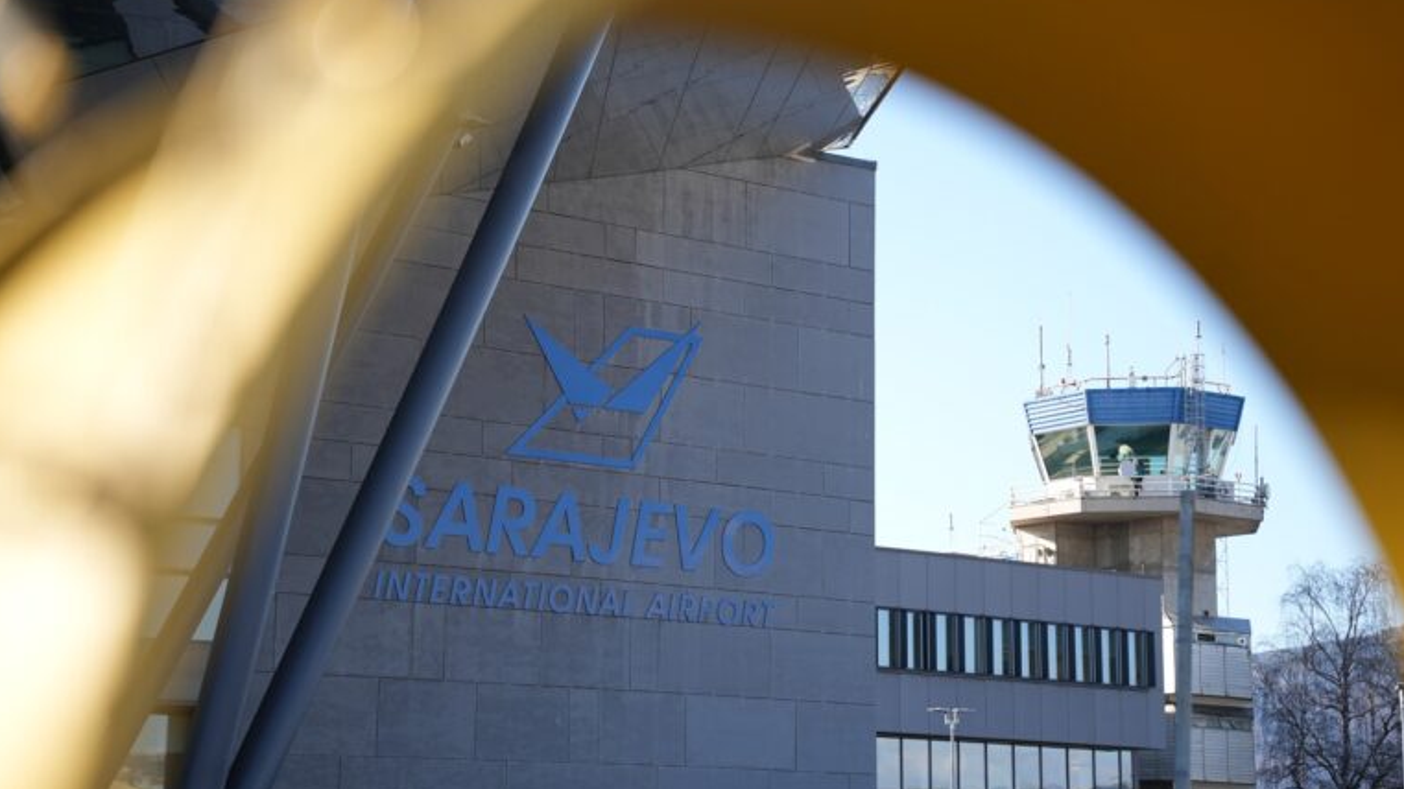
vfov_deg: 16.3
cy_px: 446
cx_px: 703
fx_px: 2755
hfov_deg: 28.6
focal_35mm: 74
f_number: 2.8
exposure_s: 1/1250
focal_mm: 70
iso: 200
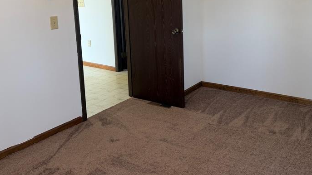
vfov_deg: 29.7
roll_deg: +1.2
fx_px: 323
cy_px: 34
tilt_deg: -10.4
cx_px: 186
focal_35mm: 39
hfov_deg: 51.3
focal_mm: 6.76
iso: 160
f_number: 1.78
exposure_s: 1/121
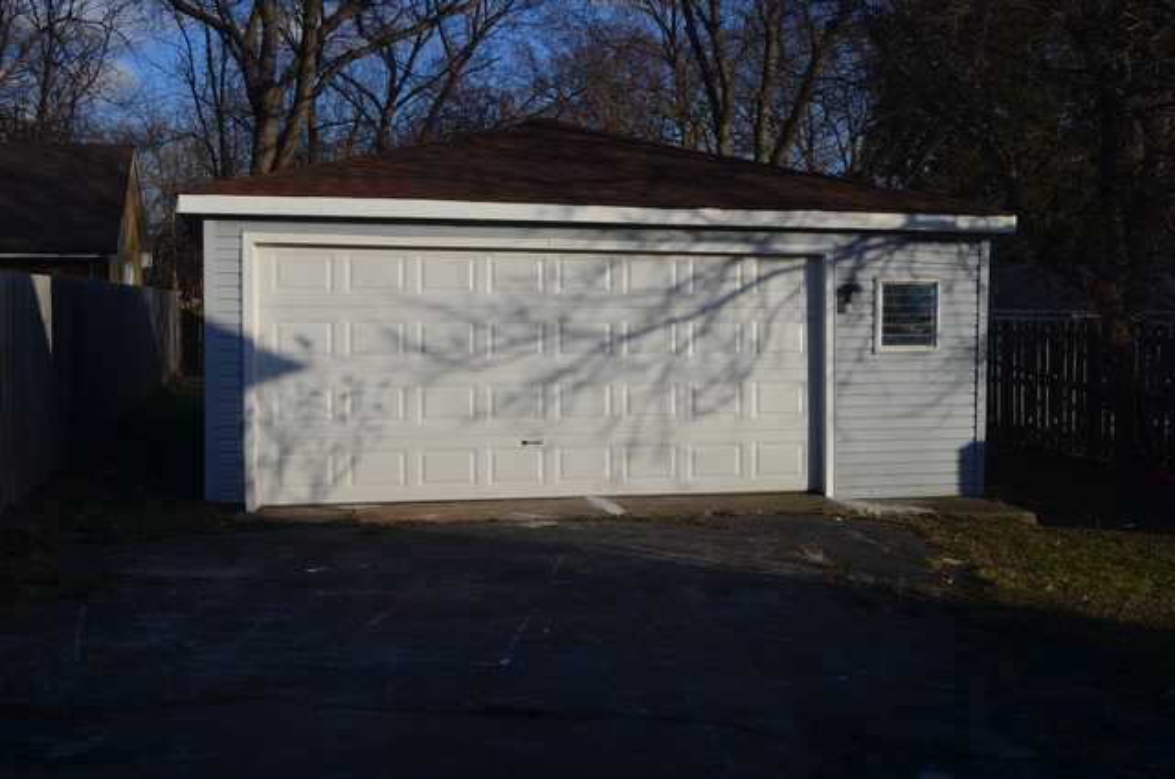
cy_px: 390
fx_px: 1466
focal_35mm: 45
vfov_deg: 29.7
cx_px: 588
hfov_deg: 43.7
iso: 100
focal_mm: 30
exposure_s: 1/250
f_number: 8
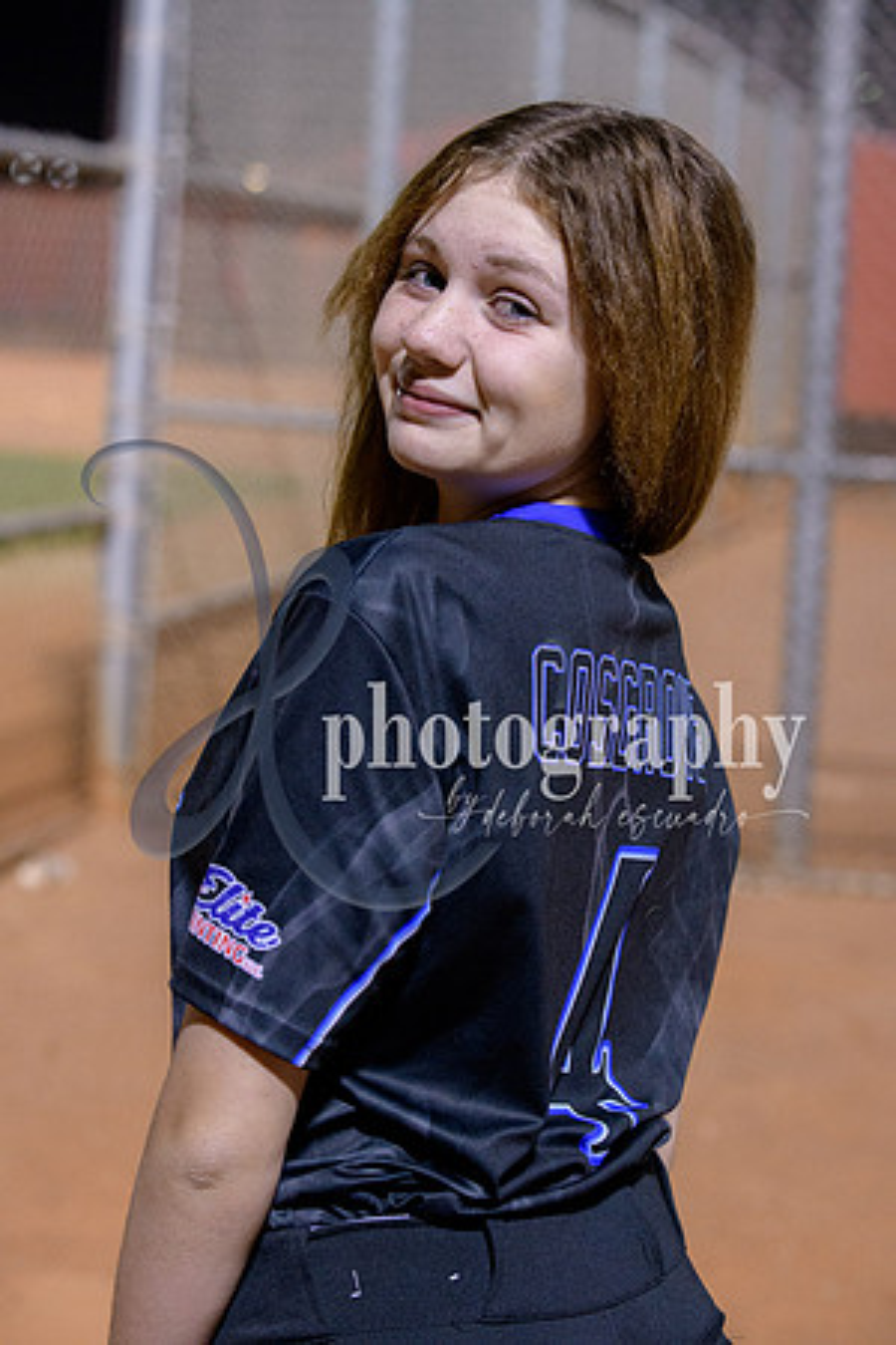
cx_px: 448
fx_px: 2613
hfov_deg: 19.5
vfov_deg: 28.8
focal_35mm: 70
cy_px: 672
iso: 4000
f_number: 5
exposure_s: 1/250
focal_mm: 70
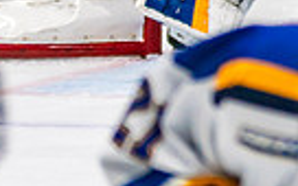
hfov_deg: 2.9
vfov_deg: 1.8
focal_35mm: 719
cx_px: 330
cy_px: -257
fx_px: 5839
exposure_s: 1/640
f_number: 2.8
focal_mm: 95
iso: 500
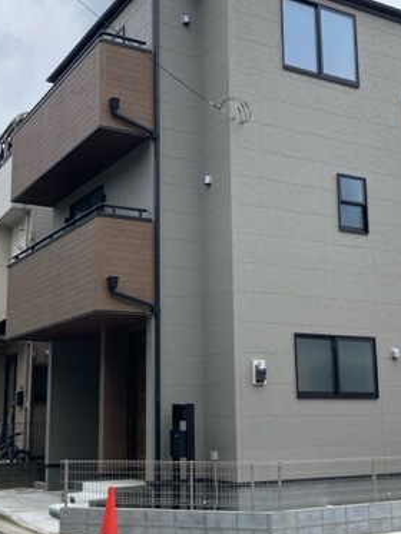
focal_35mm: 48
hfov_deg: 30.3
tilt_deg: +11.8
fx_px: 741
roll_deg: +0.1
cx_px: 186
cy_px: 275
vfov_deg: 39.6
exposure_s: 1/1080
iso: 20
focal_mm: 3.99
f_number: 1.8
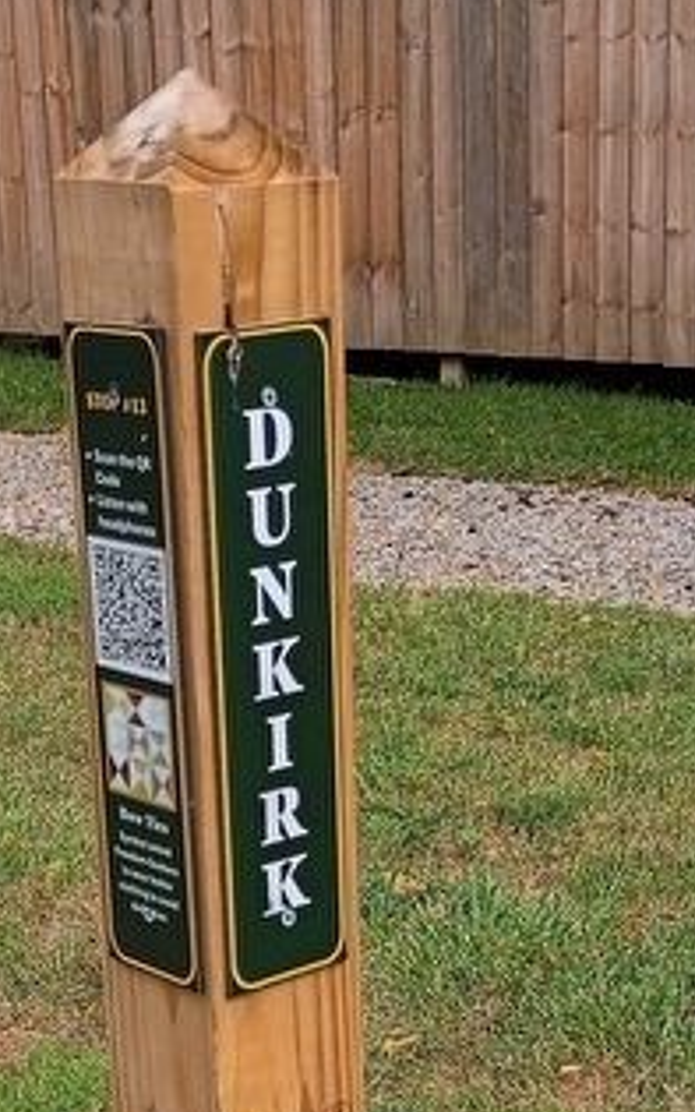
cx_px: 254
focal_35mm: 78
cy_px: 939
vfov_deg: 25.8
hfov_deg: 16.7
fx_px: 2363
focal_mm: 4.27
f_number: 1.8
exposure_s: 1/271
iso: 100
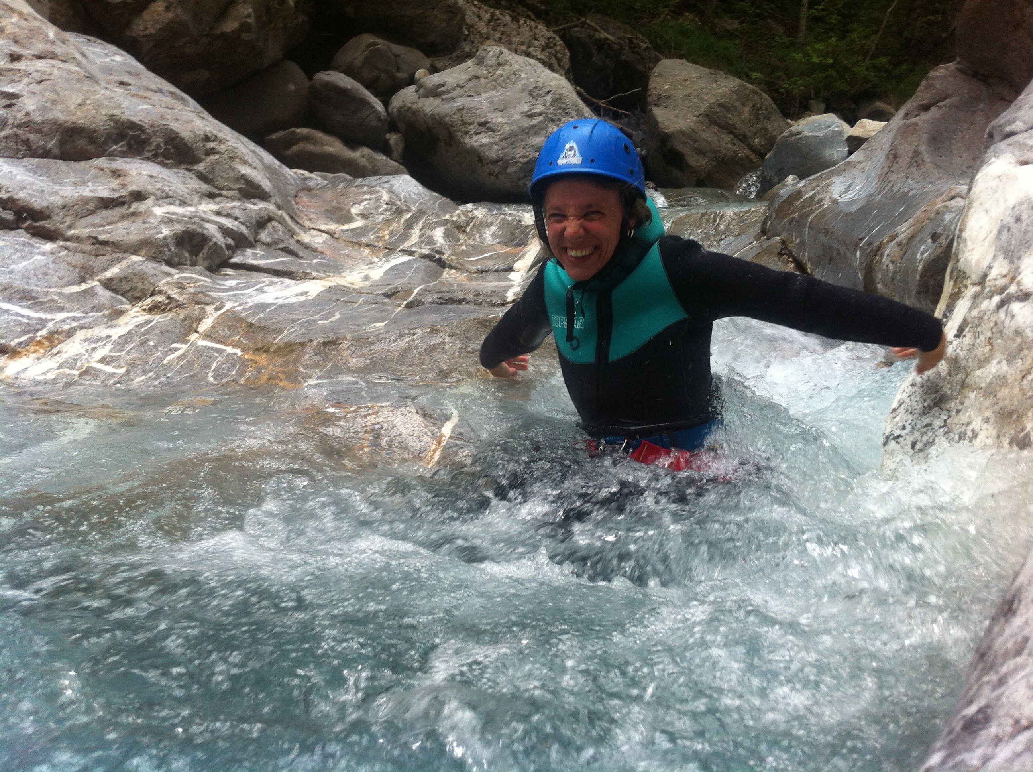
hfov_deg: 52.7
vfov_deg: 40.6
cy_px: 386
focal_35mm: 35
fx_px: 1043
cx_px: 516
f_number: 2.8
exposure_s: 1/160
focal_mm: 3.85
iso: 80
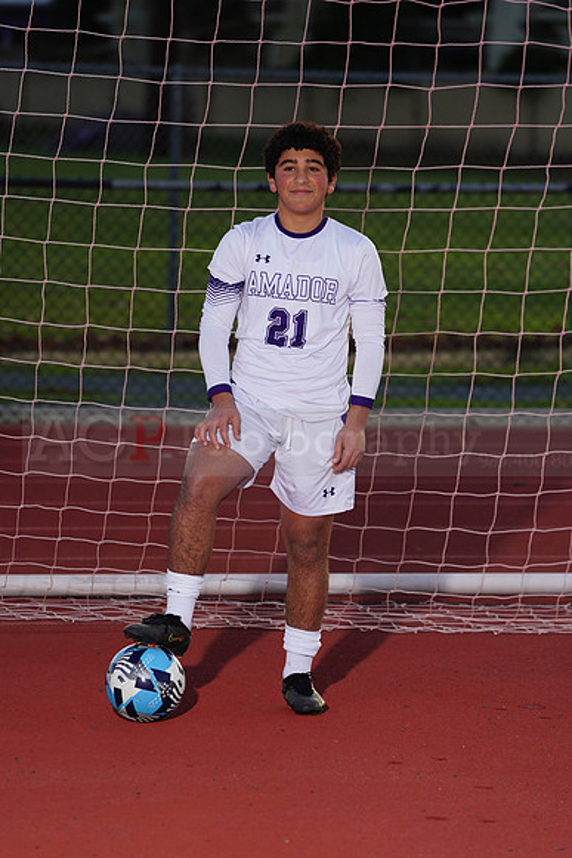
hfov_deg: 6.0
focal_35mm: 229
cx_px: 286
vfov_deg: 9.0
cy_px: 429
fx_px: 5454
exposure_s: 1/250
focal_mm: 229
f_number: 5.6
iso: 320
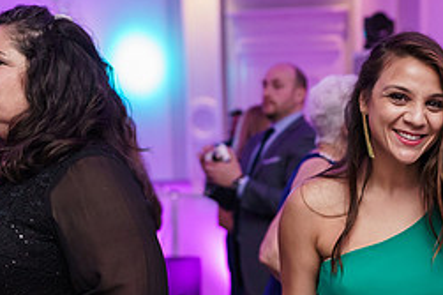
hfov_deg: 23.8
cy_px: 289
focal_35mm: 81
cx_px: 457
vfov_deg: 16.5
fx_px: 996
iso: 2000
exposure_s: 1/250
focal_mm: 35
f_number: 2
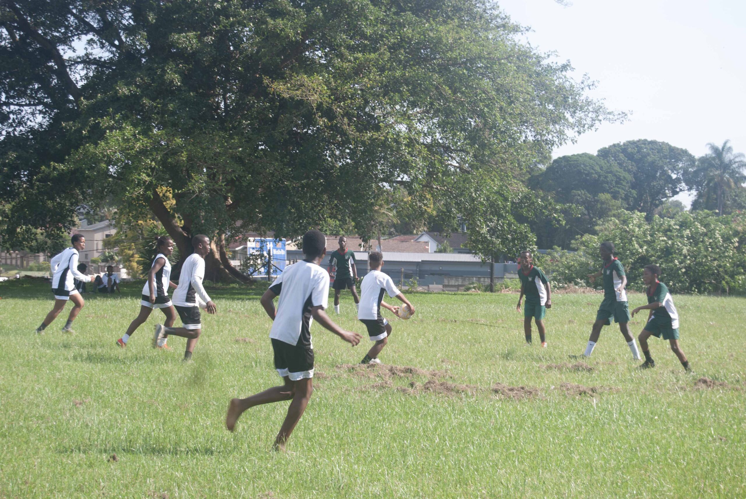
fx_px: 1712
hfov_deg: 24.6
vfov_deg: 16.6
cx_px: 373
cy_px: 250
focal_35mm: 82
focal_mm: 55
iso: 100
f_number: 6.3
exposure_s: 1/160
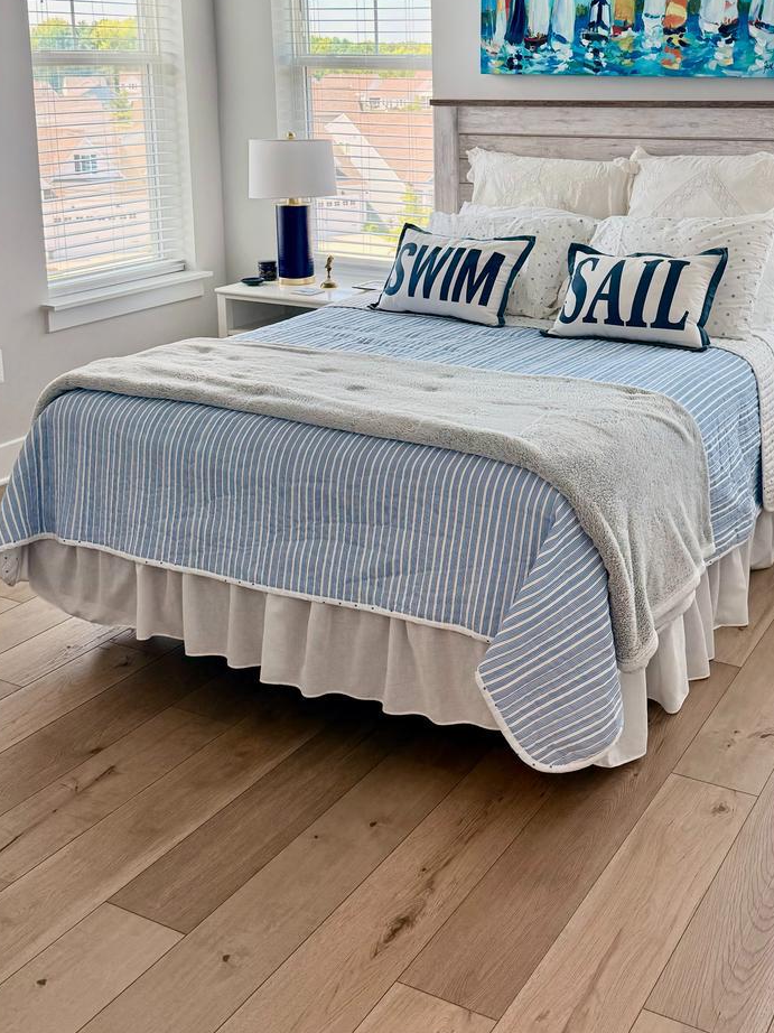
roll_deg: -0.4
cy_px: 289
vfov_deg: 45.6
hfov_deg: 35.6
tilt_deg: -9.0
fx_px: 1193
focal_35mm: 40
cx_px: 522
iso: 100
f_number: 1.78
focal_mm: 6.76
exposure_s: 1/237
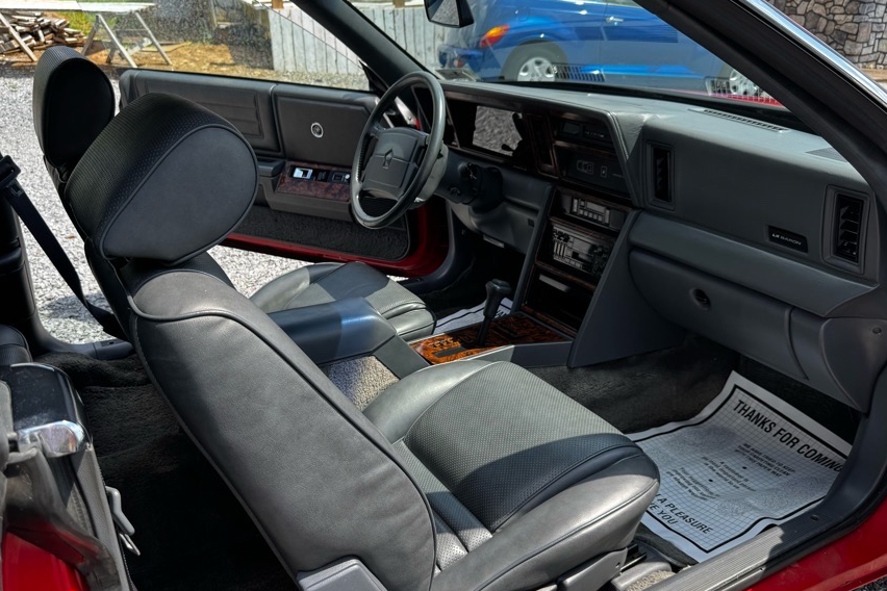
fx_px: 739
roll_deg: +1.1
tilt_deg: -26.1
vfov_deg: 43.6
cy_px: 323
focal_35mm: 30
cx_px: 427
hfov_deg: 61.9
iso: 80
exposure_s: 1/995
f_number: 1.78
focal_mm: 6.76
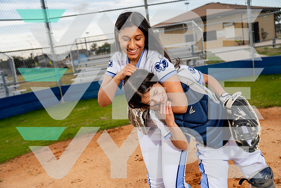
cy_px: 94
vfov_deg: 37.9
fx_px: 273
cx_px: 140
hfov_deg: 54.4
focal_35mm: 35
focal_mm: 35
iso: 80
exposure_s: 1/250
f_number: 4
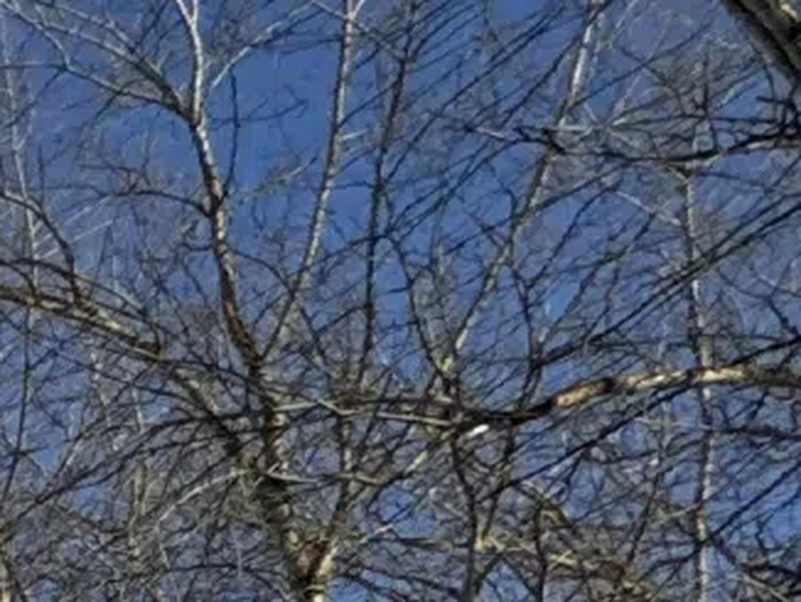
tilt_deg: +5.9
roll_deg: +0.2
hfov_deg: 11.7
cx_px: -1531
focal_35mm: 103
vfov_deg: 10.8
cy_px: 1700
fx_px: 2385
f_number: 2.2
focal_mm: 2.22
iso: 50
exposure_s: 1/2584
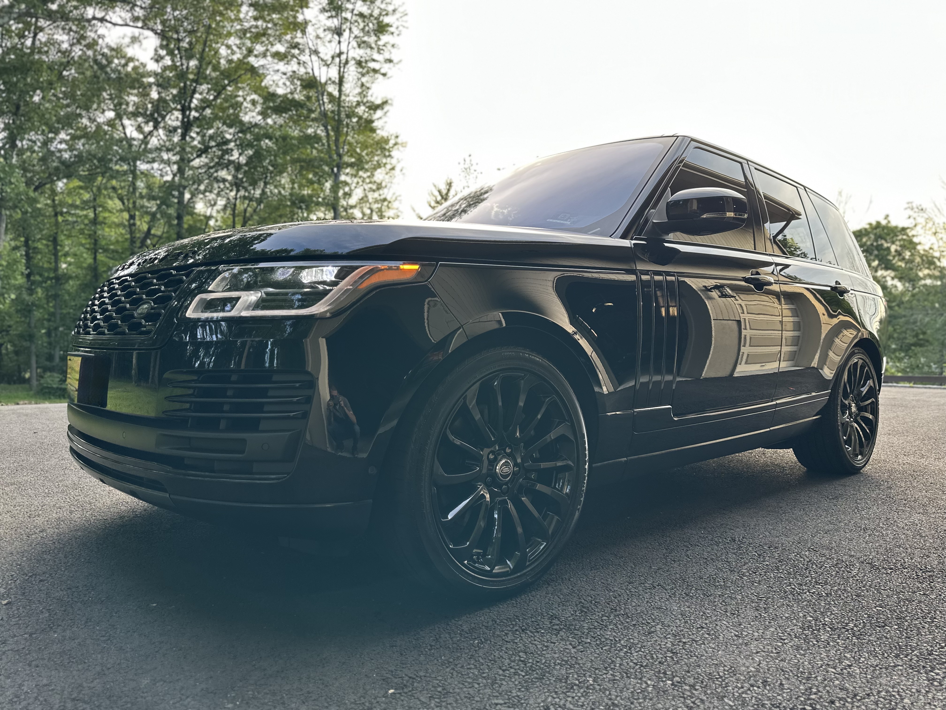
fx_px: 656
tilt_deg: -3.2
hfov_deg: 71.6
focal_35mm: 24
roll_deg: -1.3
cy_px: 355
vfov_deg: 56.8
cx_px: 473
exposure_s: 1/166
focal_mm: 6.86
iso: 80
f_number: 1.78
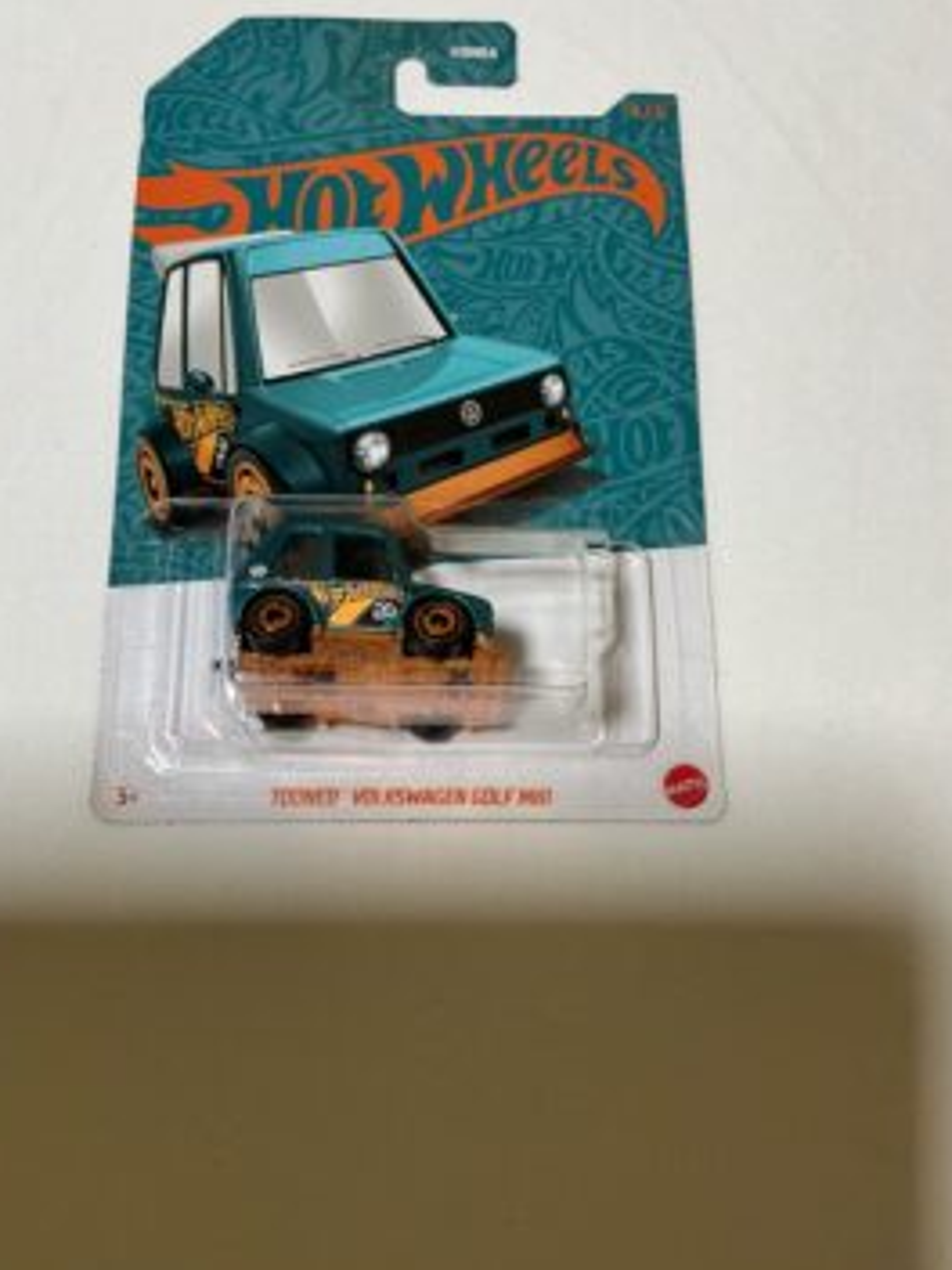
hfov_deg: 42.9
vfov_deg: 55.3
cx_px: 436
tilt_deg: -74.9
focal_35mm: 33
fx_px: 1210
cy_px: 595
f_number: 1.8
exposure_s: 1/60
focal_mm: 3
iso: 100
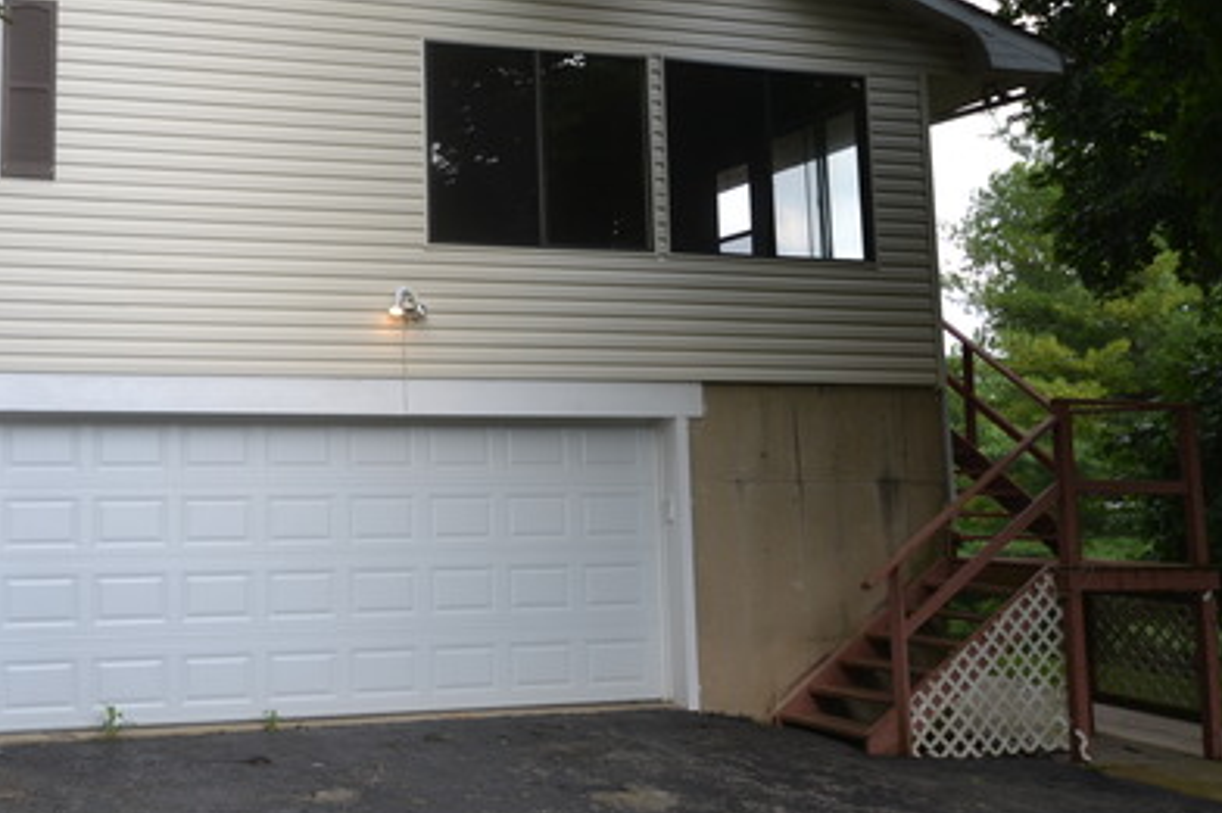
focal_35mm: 49
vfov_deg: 27.4
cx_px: 337
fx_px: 1662
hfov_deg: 39.5
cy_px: 279
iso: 160
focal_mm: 20
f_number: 5.6
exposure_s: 1/125
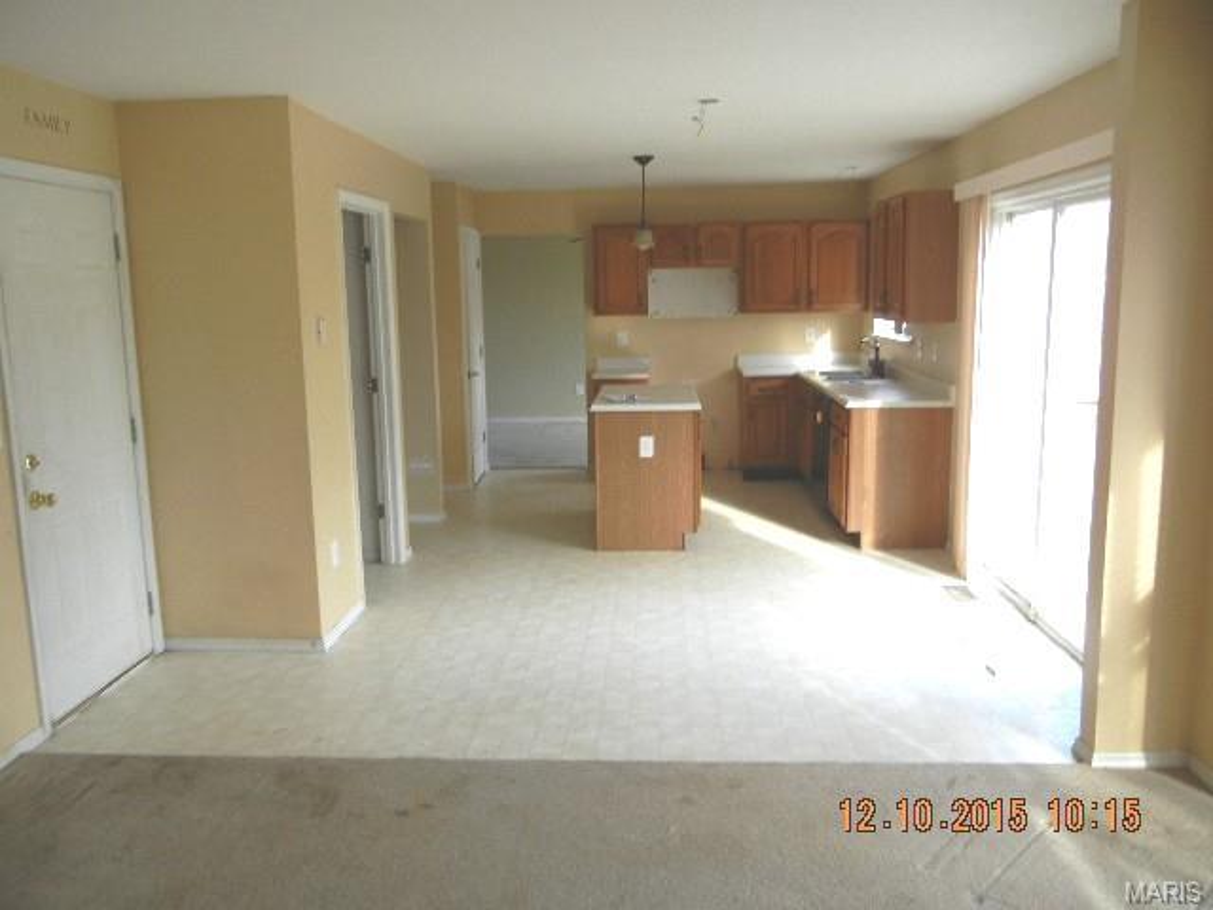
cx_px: 606
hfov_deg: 60.0
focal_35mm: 30
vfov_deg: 46.8
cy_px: 455
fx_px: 1051
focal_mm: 5.4
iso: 160
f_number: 3.5
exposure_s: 1/40.1
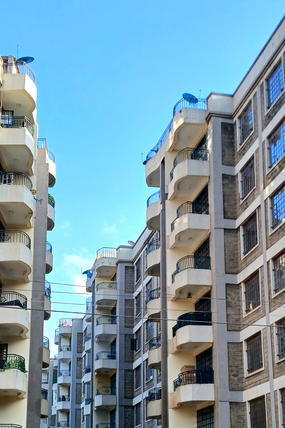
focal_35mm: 57
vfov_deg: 34.1
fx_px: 677
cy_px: 337
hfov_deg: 23.7
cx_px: 109
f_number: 1.8
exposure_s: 1/196
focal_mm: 3.98
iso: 20
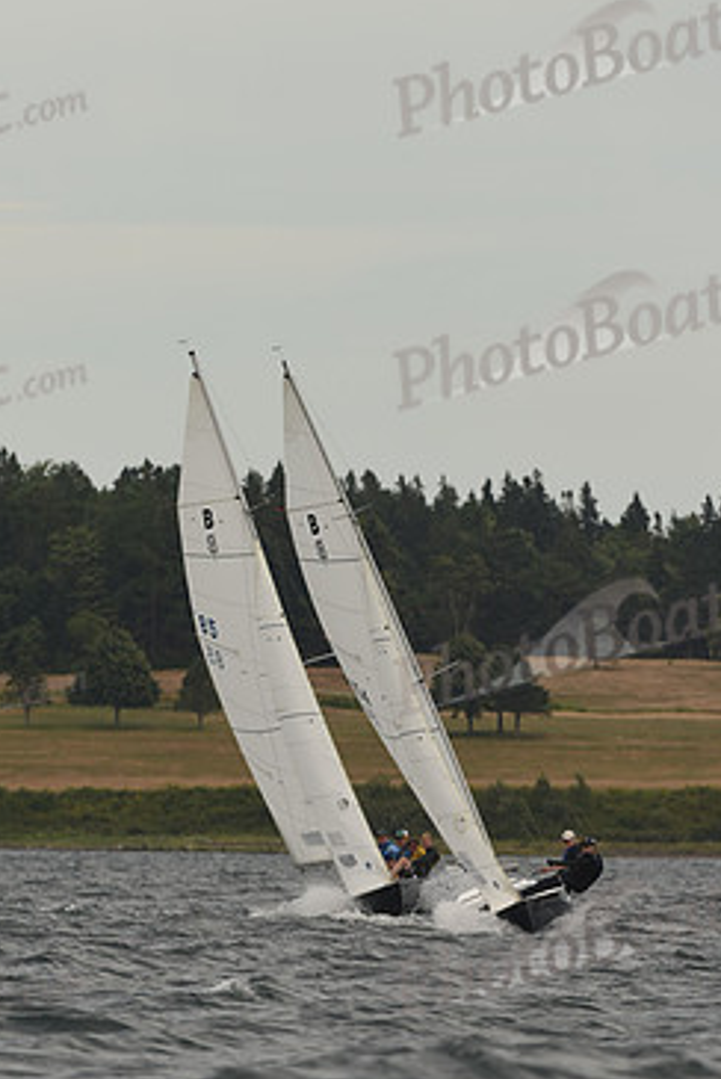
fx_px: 19039
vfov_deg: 3.2
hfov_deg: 2.2
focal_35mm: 635
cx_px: 241
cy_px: 529
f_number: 5.6
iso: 250
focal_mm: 400
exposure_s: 1/1000
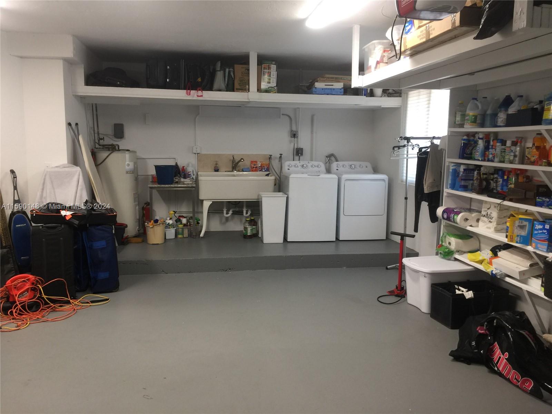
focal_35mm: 29
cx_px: 276
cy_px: 207
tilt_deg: -8.9
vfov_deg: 48.2
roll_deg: -0.9
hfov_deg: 61.7
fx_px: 462
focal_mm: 4.15
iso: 32
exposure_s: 1/15
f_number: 2.2
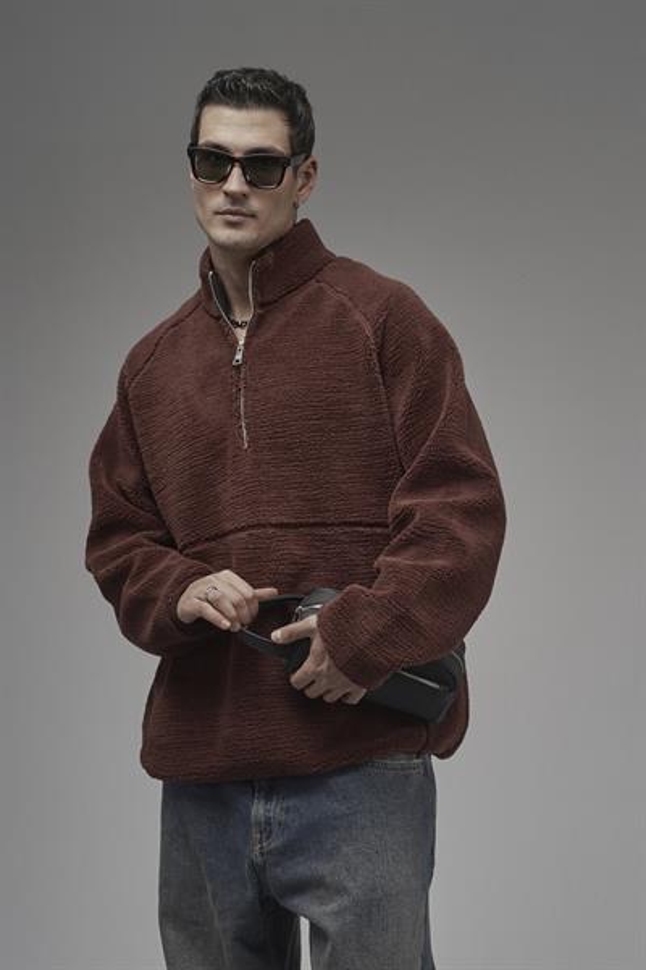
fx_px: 2019
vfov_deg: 27.0
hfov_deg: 18.2
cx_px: 323
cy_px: 485
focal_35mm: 75
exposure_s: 1/125
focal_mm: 50
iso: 64
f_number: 8
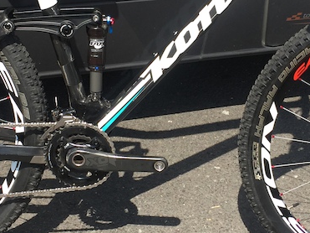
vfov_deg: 18.4
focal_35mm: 80
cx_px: 162
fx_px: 716
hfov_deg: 24.4
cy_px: 79
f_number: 2.2
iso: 32
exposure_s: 1/824
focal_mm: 4.15
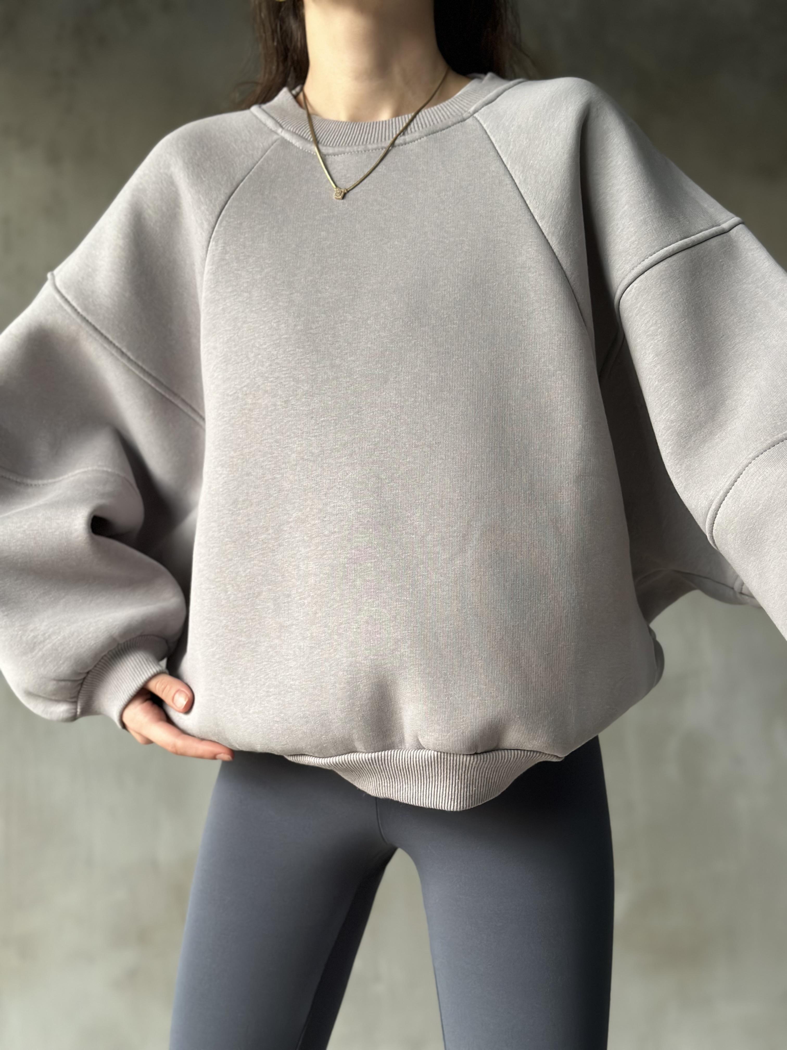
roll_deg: +0.6
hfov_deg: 30.3
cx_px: 394
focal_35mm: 48
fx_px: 1455
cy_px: 525
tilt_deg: +2.7
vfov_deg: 39.7
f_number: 1.78
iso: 200
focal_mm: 6.86
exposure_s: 1/60
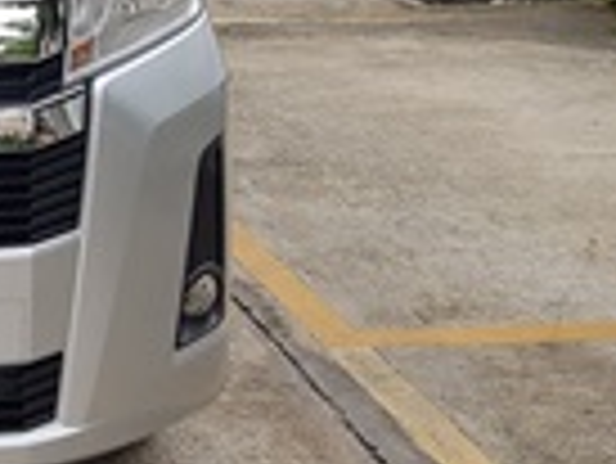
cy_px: -52
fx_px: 1692
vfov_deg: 15.2
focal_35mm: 95
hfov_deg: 18.5
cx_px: -279
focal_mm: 4.3
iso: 40
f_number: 1.7
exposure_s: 1/868
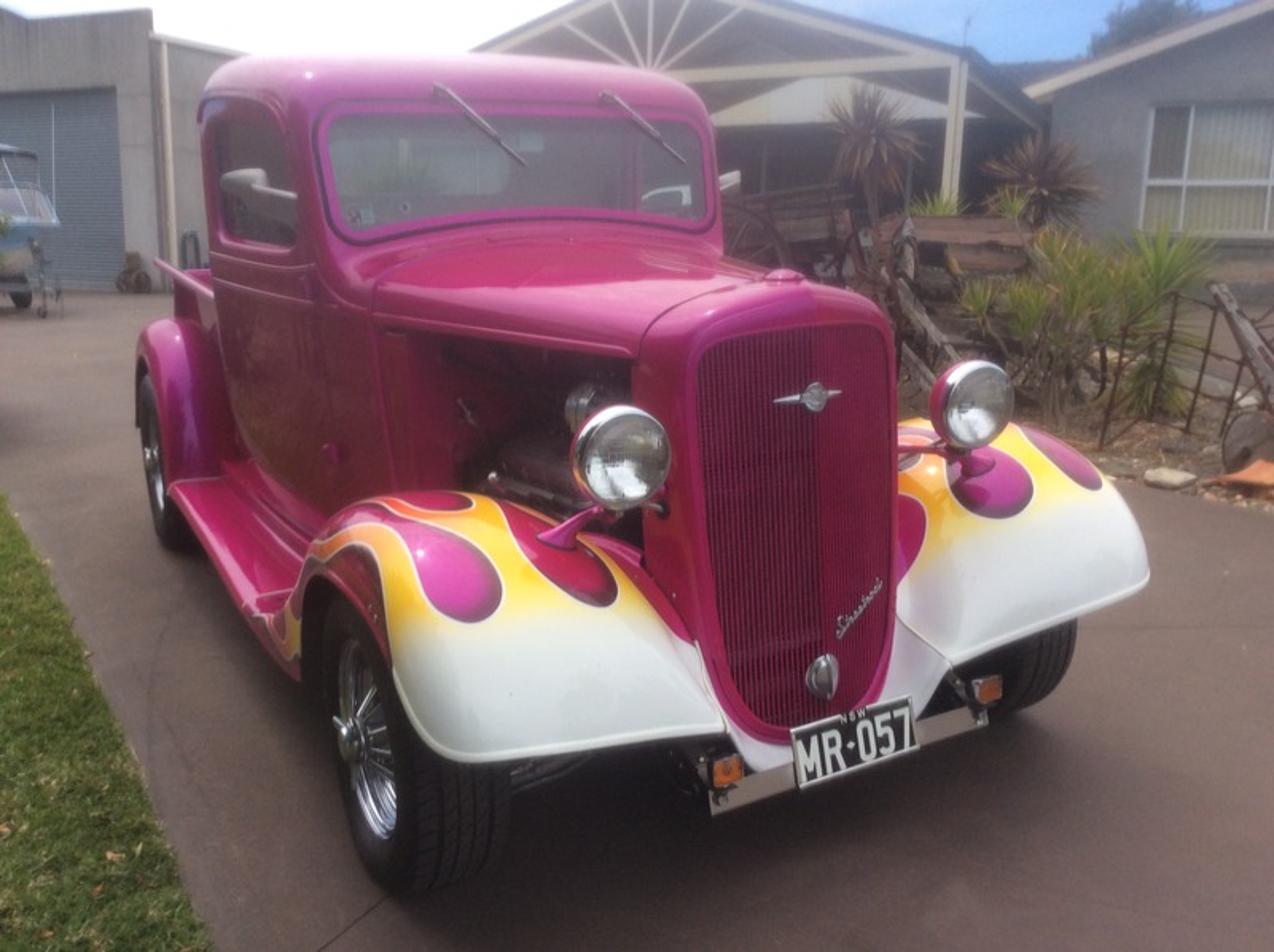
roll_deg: +0.5
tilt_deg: -9.9
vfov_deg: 44.1
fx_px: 1176
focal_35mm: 32
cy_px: 476
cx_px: 637
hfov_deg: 56.9
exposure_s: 1/829
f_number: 2.4
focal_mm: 3.3
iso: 32
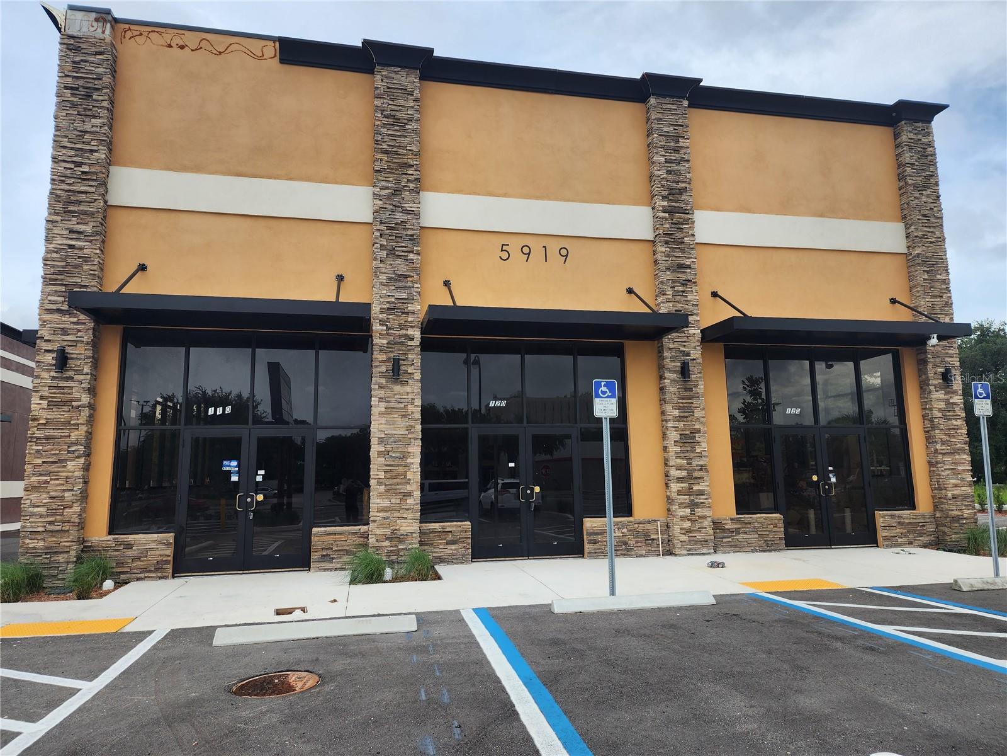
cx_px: 504
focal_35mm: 23
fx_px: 669
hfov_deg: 73.9
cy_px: 378
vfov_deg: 58.9
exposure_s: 1/682
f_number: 1.8
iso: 12
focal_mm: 6.4
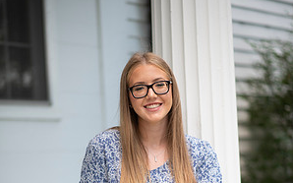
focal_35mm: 131
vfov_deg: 9.9
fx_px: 1046
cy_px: 209
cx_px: 146
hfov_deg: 16.0
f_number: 1.8
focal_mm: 85
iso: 125
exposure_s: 1/200
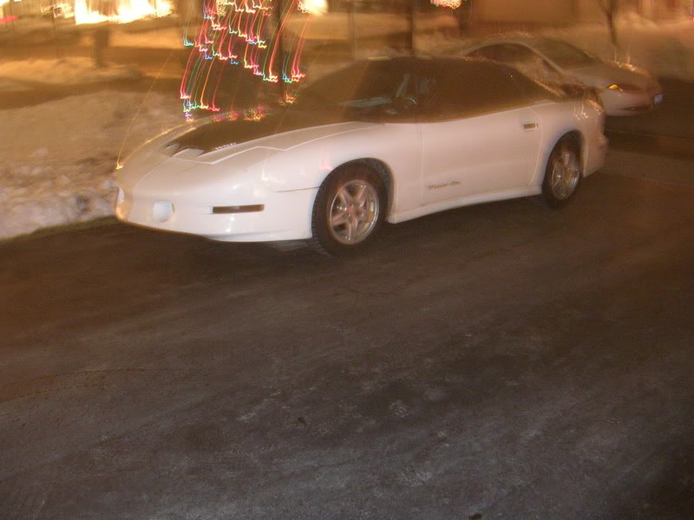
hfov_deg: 49.0
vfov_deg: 37.7
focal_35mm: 38
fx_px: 762
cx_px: 347
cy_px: 260
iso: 200
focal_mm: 5.8
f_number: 2.8
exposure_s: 1.5
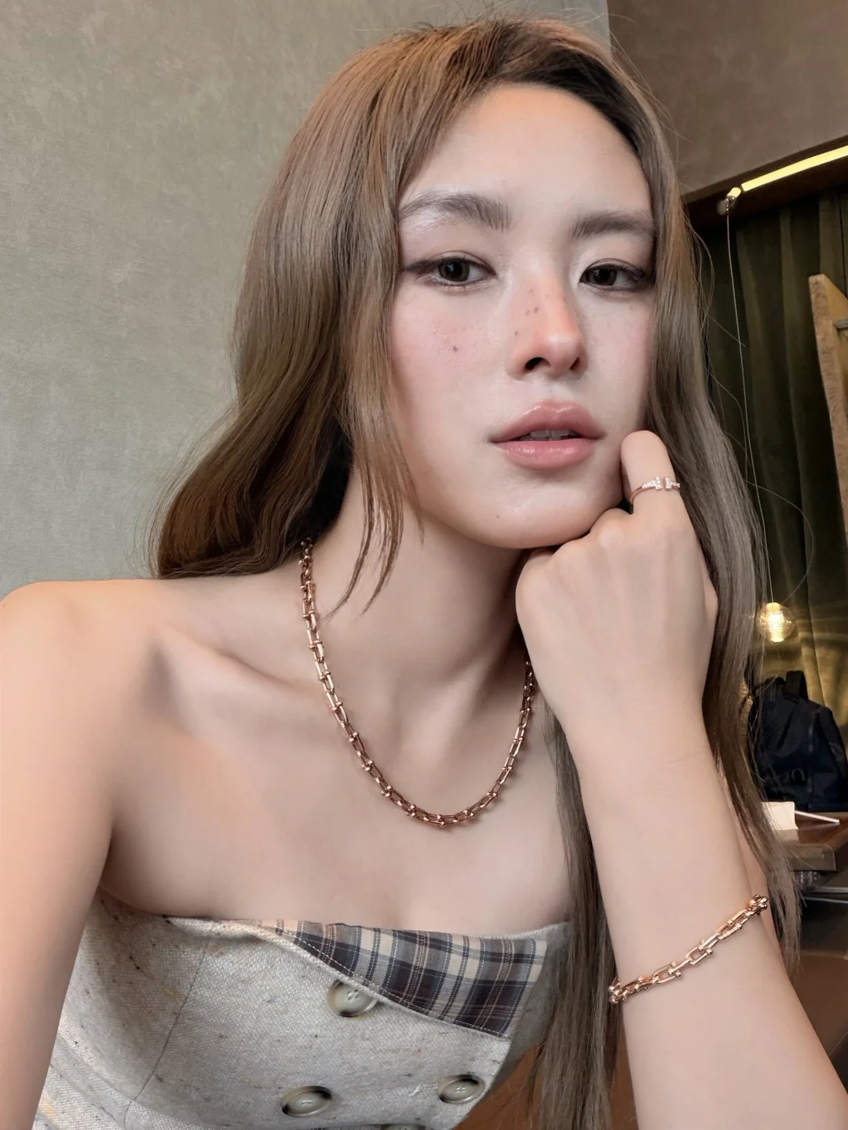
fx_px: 980
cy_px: 565
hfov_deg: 46.8
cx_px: 424
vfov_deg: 60.0
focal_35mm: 30
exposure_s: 1/50
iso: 80
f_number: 1.9
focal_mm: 2.71
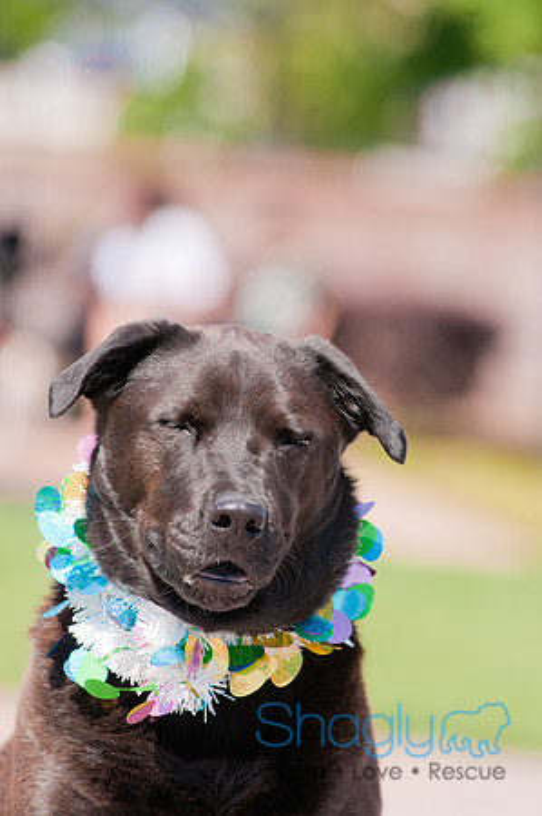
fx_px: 6790
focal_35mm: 300
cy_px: 408
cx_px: 271
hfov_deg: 4.6
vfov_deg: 6.9
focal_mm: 200
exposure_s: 1/640
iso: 200
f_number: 5
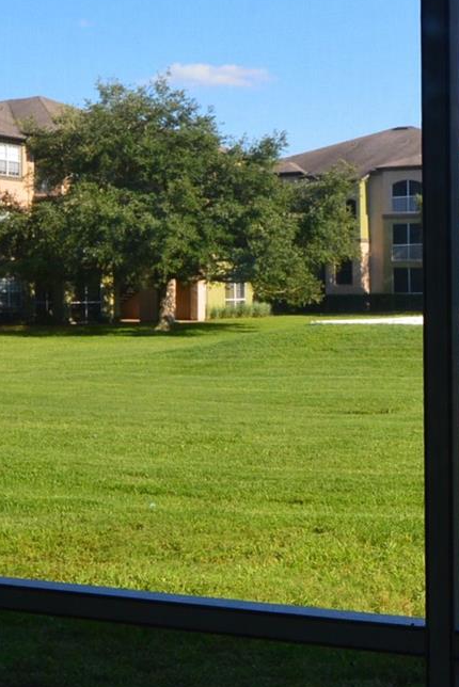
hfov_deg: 20.7
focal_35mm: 63
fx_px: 1208
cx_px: 474
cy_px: 329
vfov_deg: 31.8
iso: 400
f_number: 10
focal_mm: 17
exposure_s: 1/200
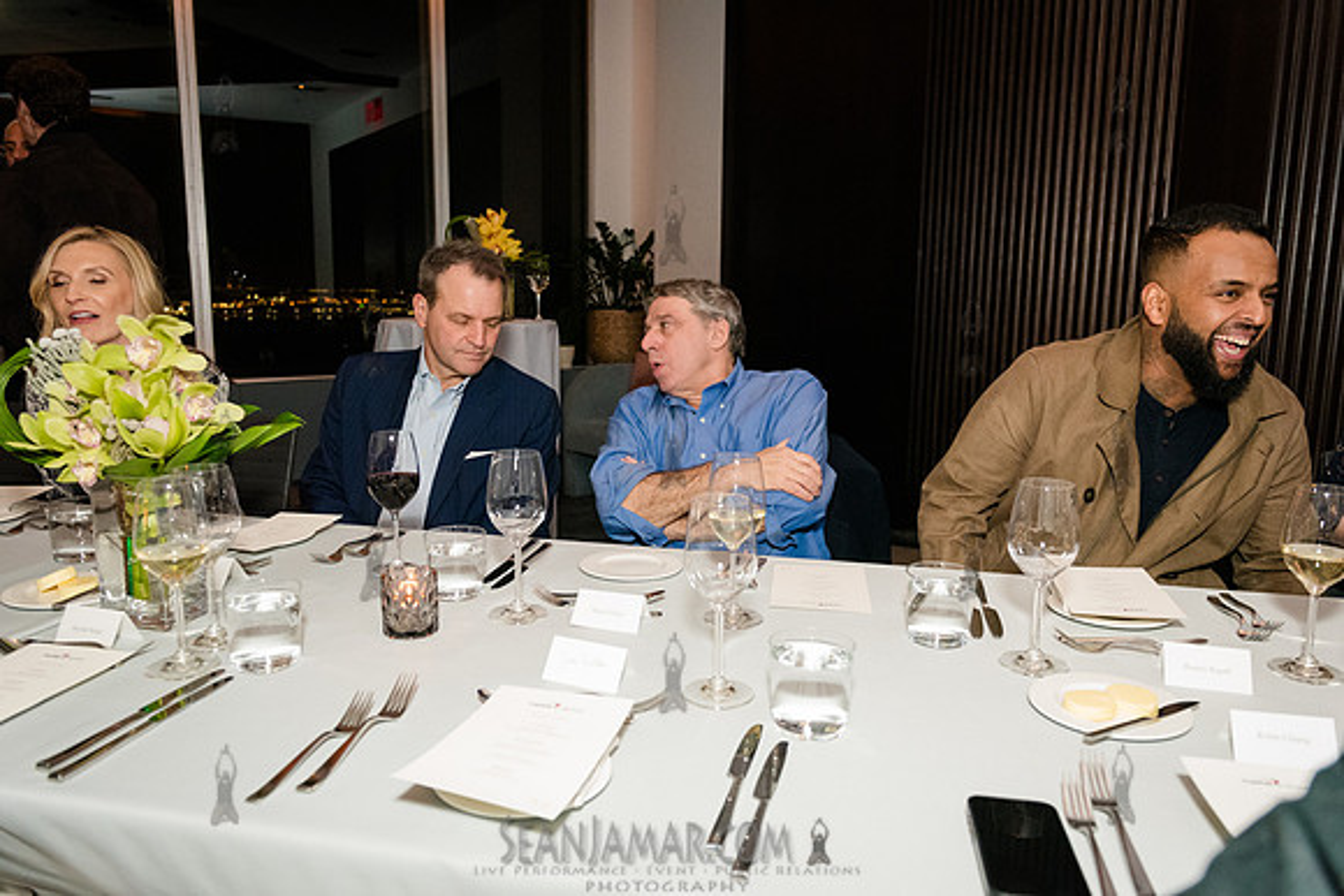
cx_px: 672
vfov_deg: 48.0
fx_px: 1008
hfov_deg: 67.4
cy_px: 448
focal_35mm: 27
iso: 6400
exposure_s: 1/200
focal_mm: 27
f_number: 4
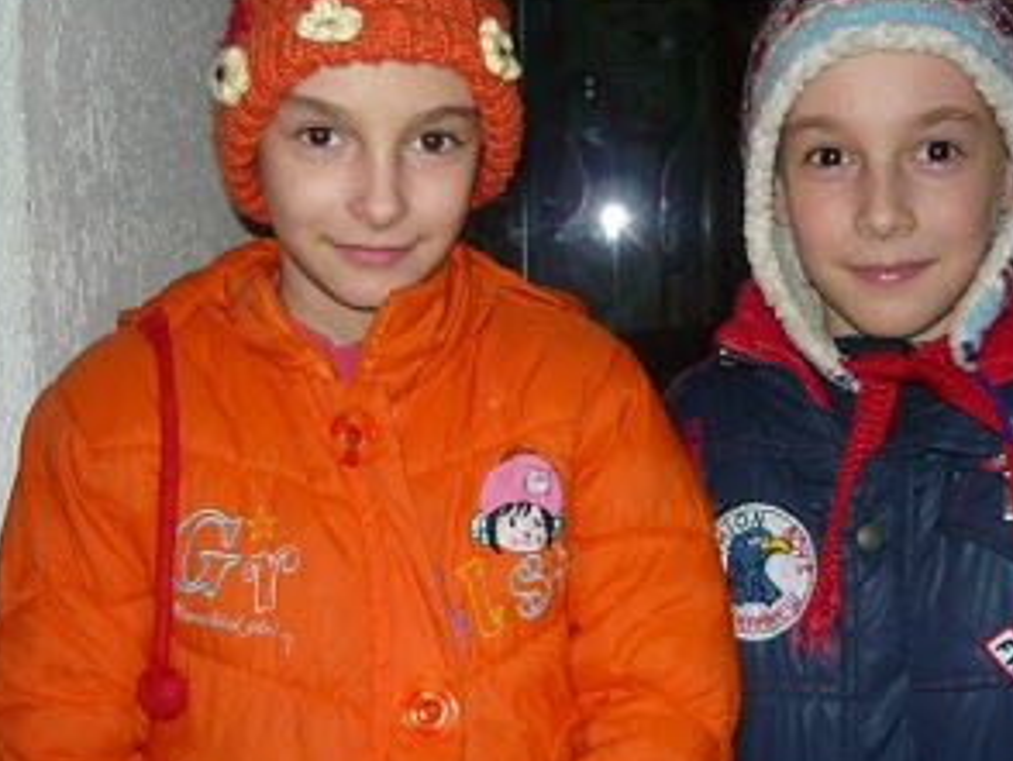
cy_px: 286
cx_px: 544
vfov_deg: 31.4
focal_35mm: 46
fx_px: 1347
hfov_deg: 41.2
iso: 100
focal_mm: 5.5
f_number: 2.8
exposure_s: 1/30
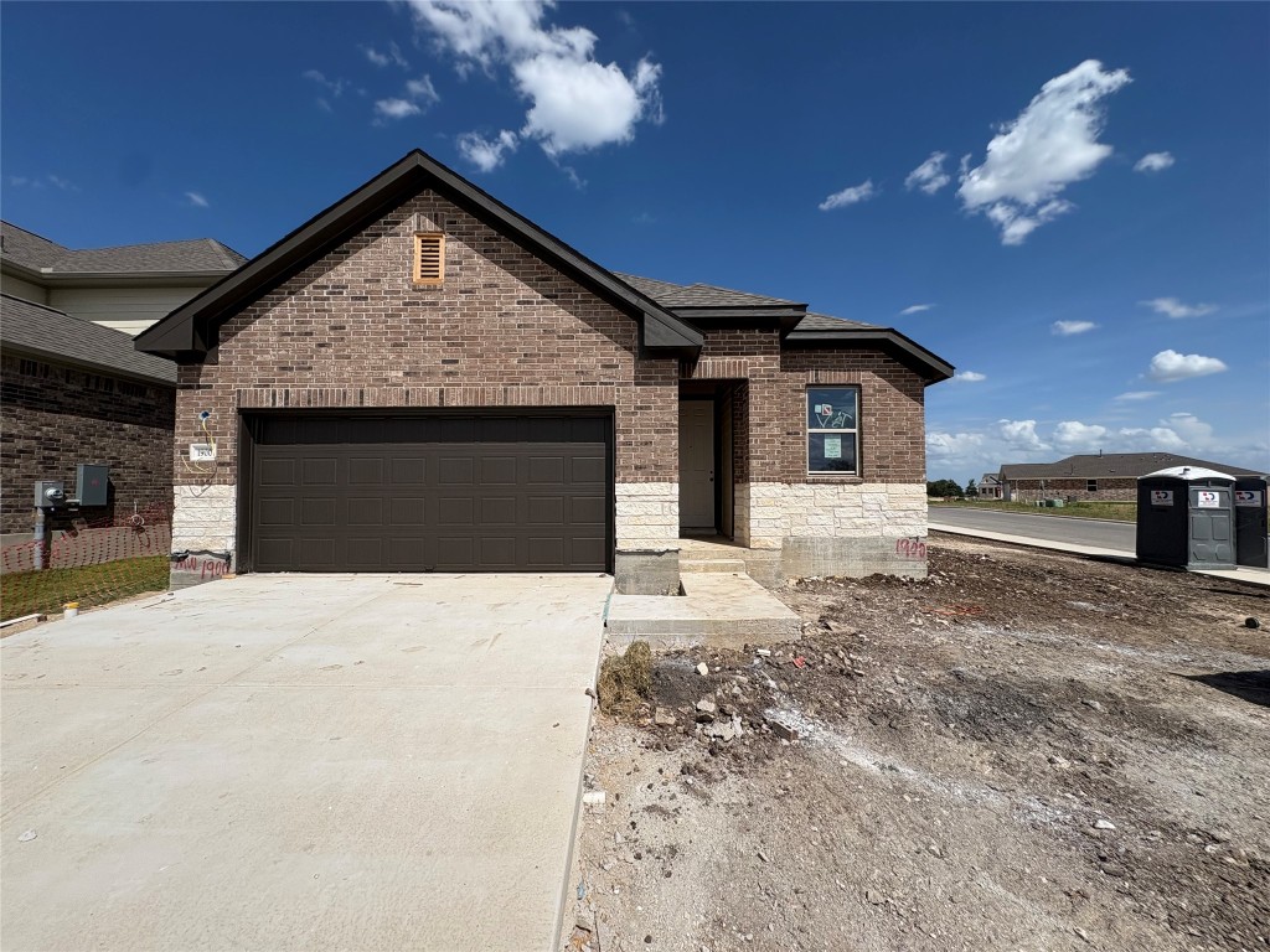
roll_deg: +0.4
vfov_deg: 85.7
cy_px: 476
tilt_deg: +1.8
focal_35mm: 14
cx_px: 635
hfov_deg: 102.1
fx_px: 514
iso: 50
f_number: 2.2
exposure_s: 1/4132
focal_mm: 2.22
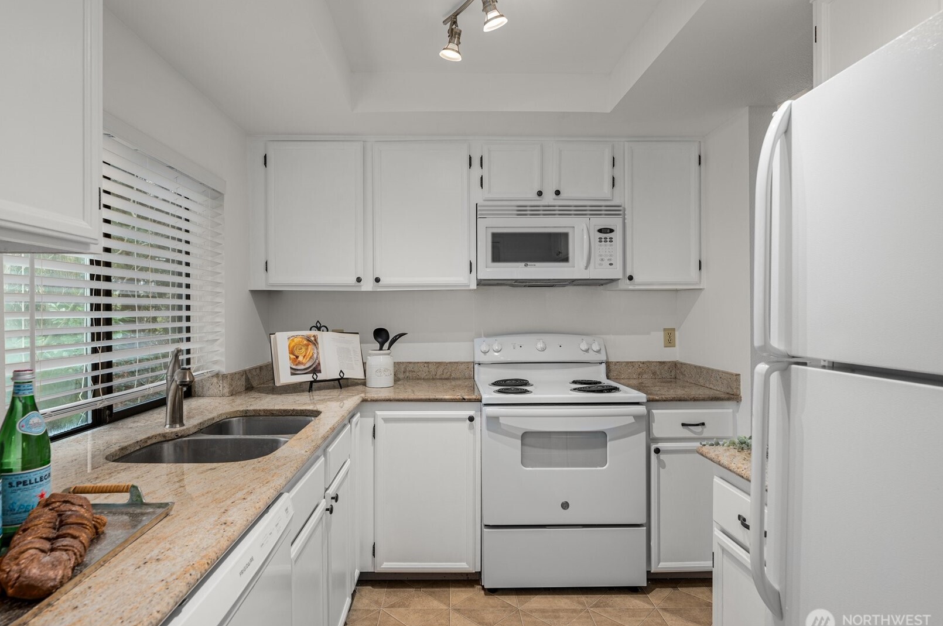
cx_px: 451
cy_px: 316
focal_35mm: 19
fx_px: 497
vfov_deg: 64.4
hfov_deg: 86.9
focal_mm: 18
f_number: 7.1
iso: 320
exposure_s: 1/6
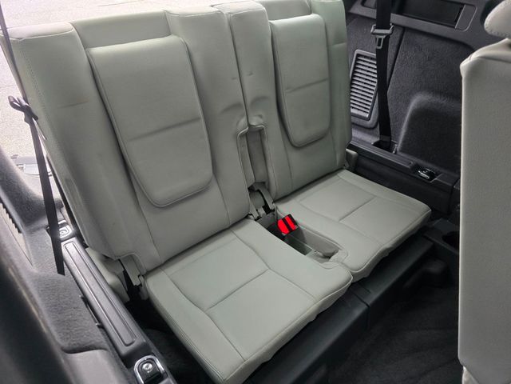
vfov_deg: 58.9
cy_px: 192
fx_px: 340
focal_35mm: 23
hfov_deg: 73.9
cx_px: 256
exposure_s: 1/120
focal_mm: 6.3
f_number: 1.7
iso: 500
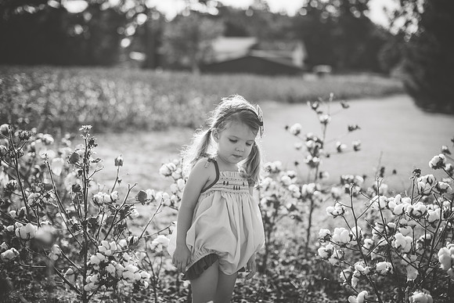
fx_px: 631
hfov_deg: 39.6
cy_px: 152
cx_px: 227
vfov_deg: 27.0
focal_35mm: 50
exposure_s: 1/3200
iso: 160
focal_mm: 50
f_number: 2.2
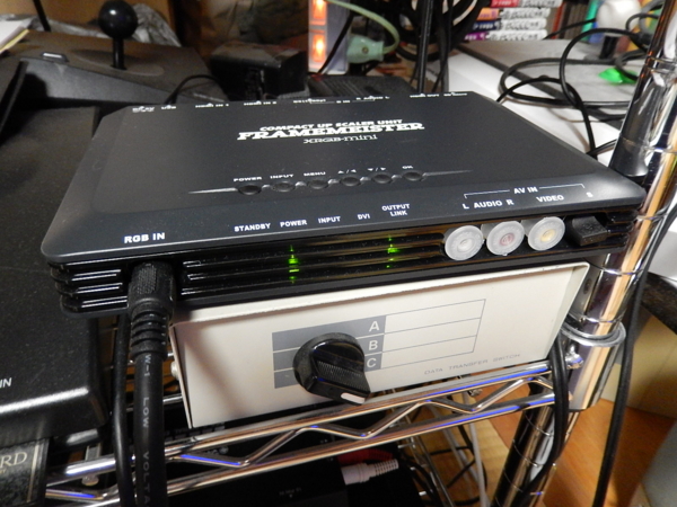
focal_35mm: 25
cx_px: 338
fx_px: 489
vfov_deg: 54.9
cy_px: 254
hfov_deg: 69.4
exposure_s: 1/8
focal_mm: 4.5
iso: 800
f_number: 3.4
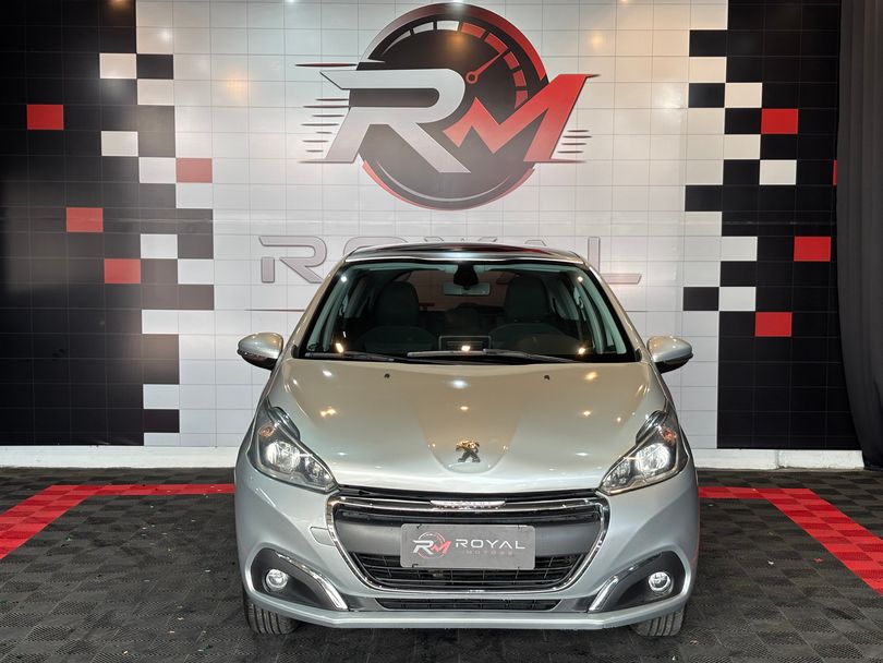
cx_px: 442
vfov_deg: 28.0
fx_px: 1327
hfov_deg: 36.8
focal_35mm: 52
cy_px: 332
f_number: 1.6
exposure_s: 1/155
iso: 25
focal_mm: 5.96
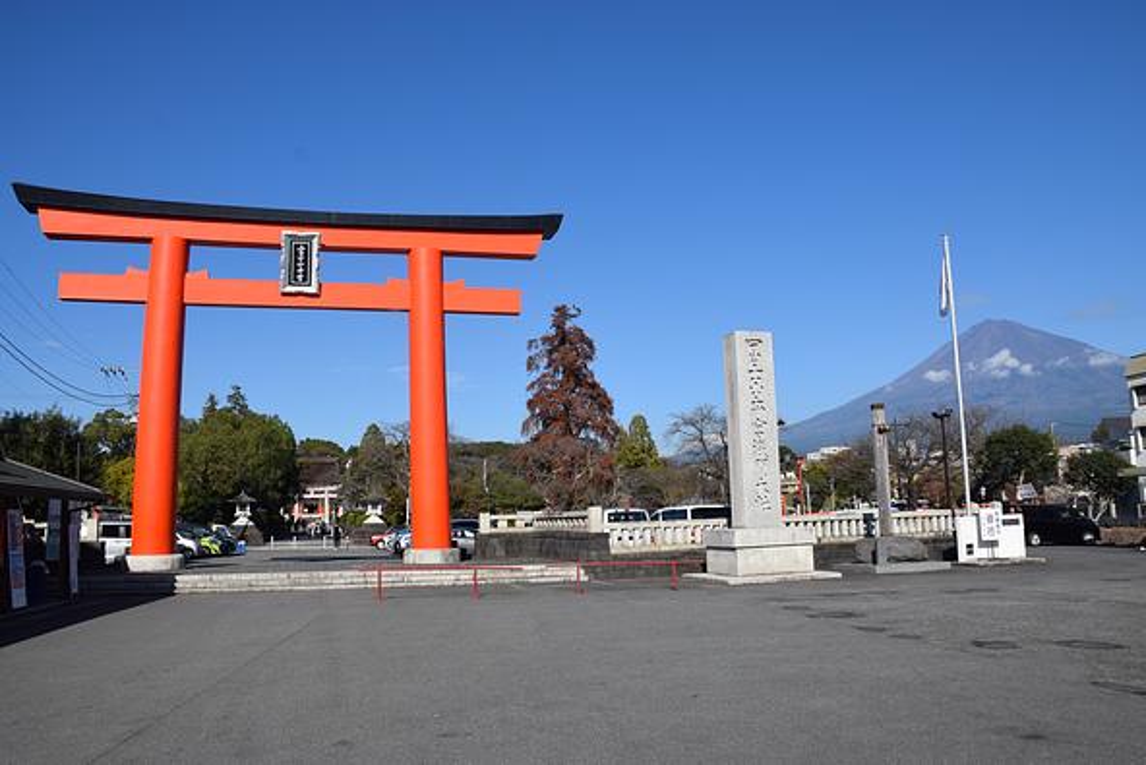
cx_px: 573
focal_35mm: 27
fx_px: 860
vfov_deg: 48.0
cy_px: 382
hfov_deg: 67.4
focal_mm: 18
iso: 200
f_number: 10
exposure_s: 1/400
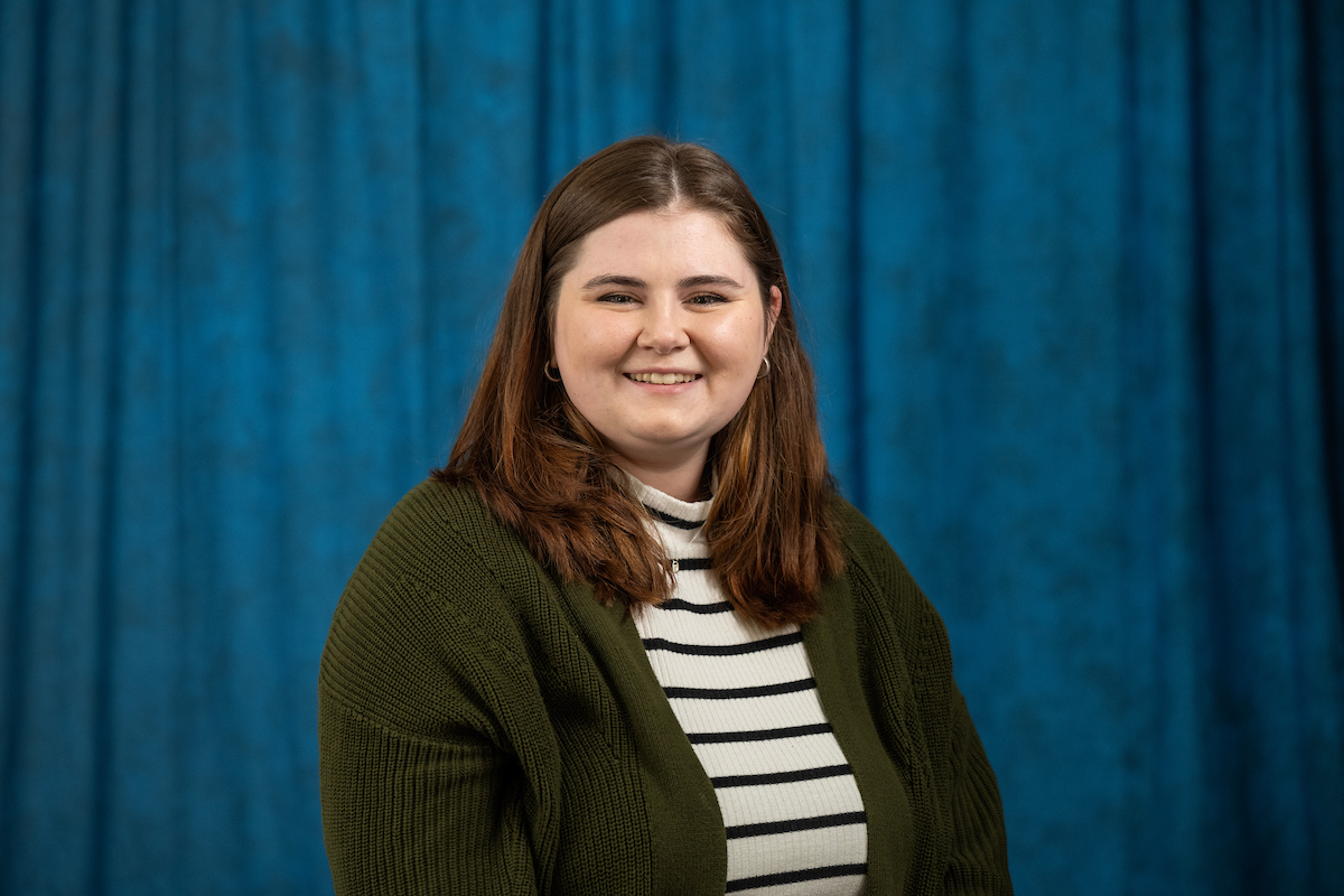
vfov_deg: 15.5
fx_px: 3285
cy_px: 448
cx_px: 672
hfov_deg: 23.1
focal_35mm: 88
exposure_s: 1/200
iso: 800
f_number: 3.2
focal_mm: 88
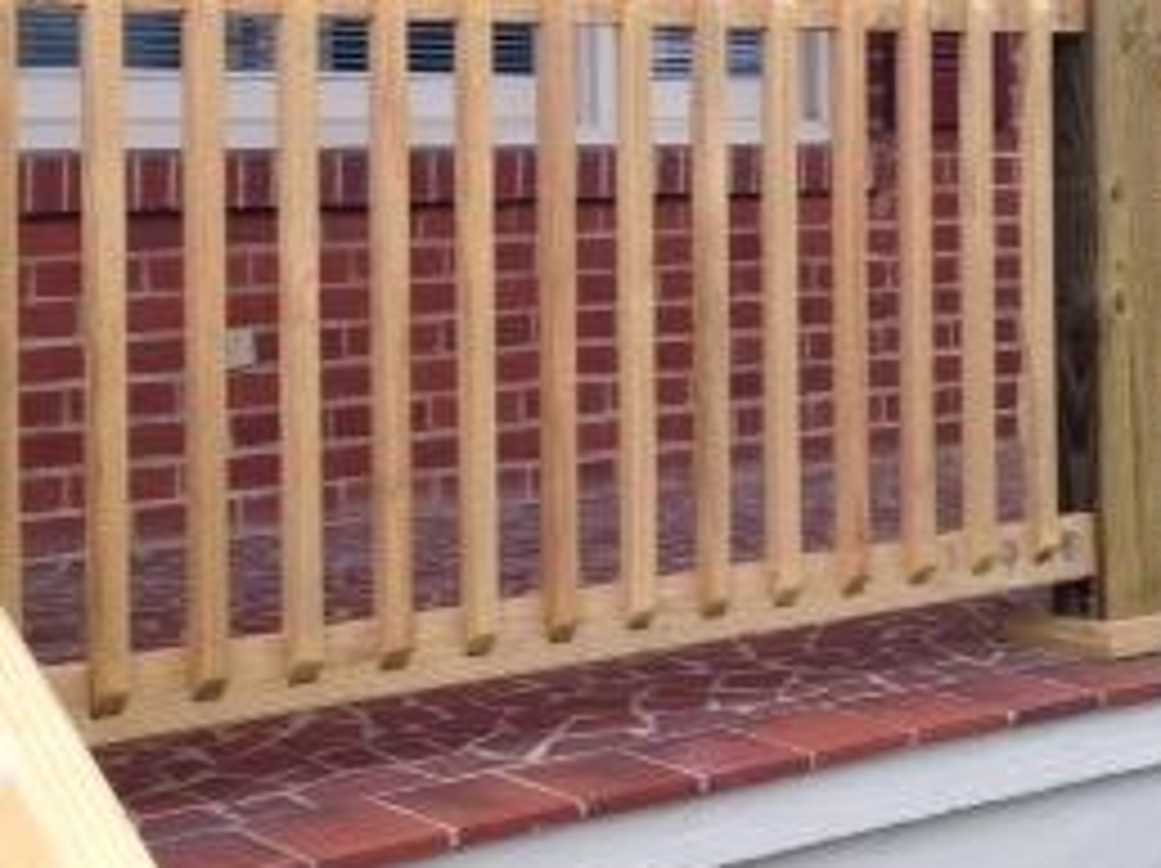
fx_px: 2748
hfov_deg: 23.9
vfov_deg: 17.8
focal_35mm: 82
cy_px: 211
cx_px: 576
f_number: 2.4
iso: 50
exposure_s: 1/168
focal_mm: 4.12
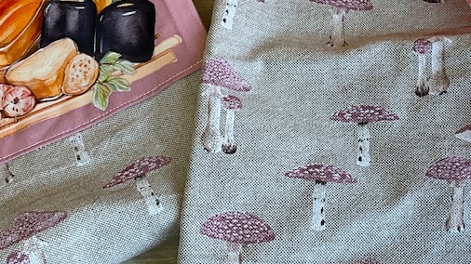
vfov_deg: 14.9
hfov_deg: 26.4
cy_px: 9
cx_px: 321
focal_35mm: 80
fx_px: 999
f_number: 1.8
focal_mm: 3
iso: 32
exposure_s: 1/100
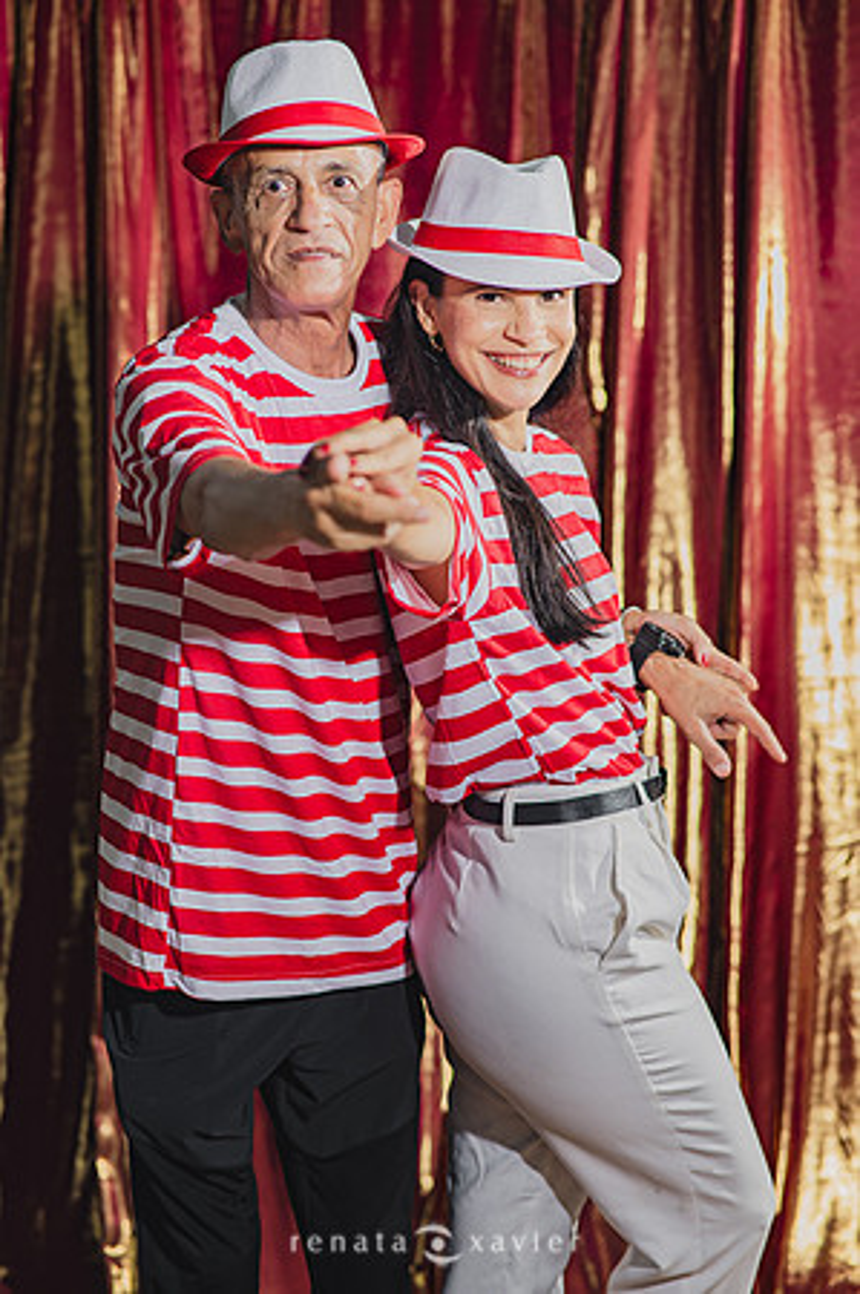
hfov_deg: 16.0
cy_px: 647
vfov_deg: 23.9
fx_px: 3053
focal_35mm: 85
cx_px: 430
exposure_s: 1/200
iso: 200
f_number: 2.5
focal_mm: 85
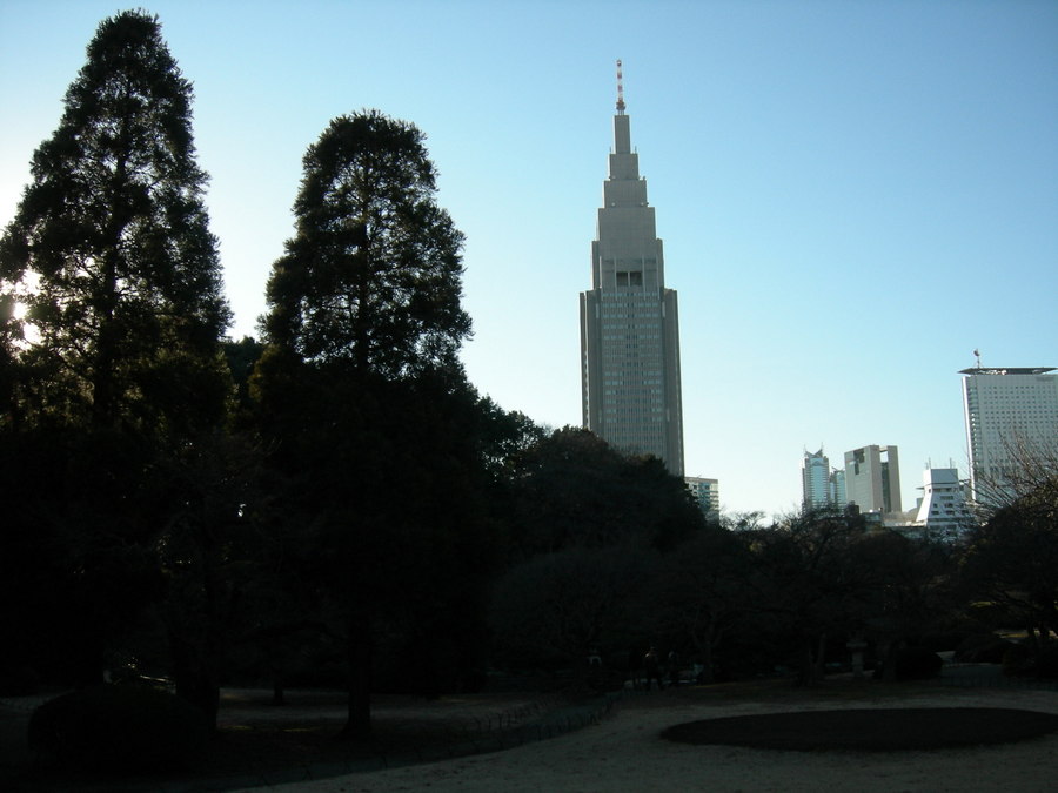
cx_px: 529
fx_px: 1100
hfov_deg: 51.4
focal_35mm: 36
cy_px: 396
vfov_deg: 39.7
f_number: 2.7
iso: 100
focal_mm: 7.5
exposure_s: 1/1000
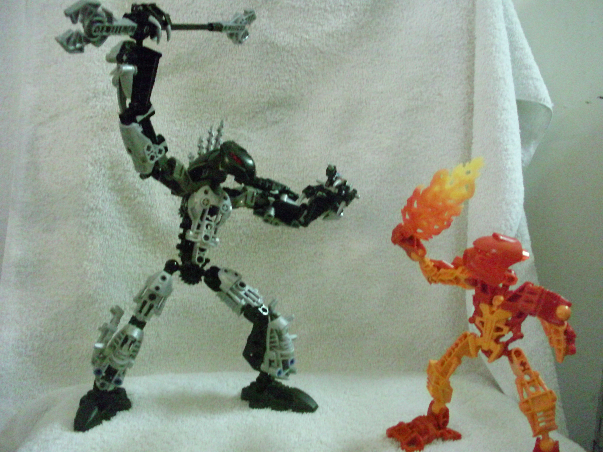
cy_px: 226
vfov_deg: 37.7
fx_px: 662
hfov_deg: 49.0
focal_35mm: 38
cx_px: 302
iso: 1600
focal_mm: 6.3
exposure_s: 1/24
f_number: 3.1
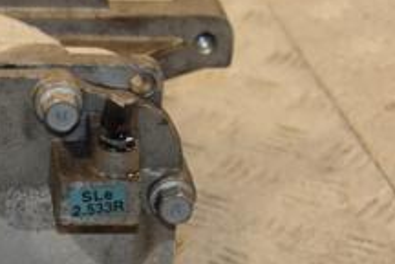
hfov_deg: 11.9
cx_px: -132
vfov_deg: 8.2
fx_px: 1832
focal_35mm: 167
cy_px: 167
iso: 800
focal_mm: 40
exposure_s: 1/200
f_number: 5.6
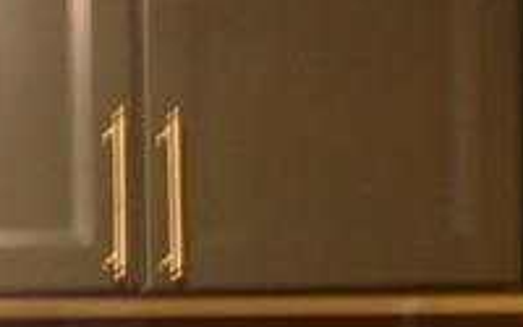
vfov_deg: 8.3
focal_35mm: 152
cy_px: 576
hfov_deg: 12.0
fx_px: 2167
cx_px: -570
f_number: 3.3
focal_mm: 4.7
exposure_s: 1/10
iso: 100
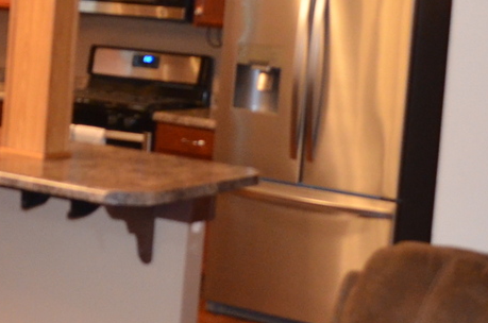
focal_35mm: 96
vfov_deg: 14.1
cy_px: 61
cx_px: -102
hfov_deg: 19.9
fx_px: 1299
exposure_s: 1/60
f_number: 3.5
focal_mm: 18
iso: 1800
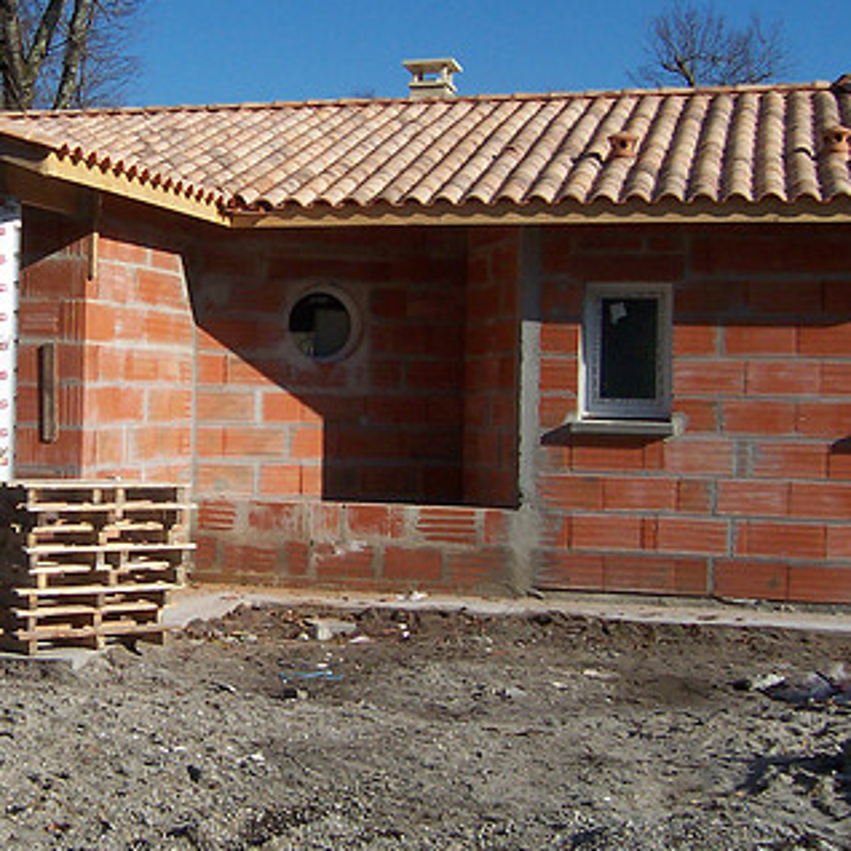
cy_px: 387
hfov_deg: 29.0
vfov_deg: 29.5
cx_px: 198
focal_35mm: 58
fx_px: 1613
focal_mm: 5.6
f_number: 5.6
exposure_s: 1/750
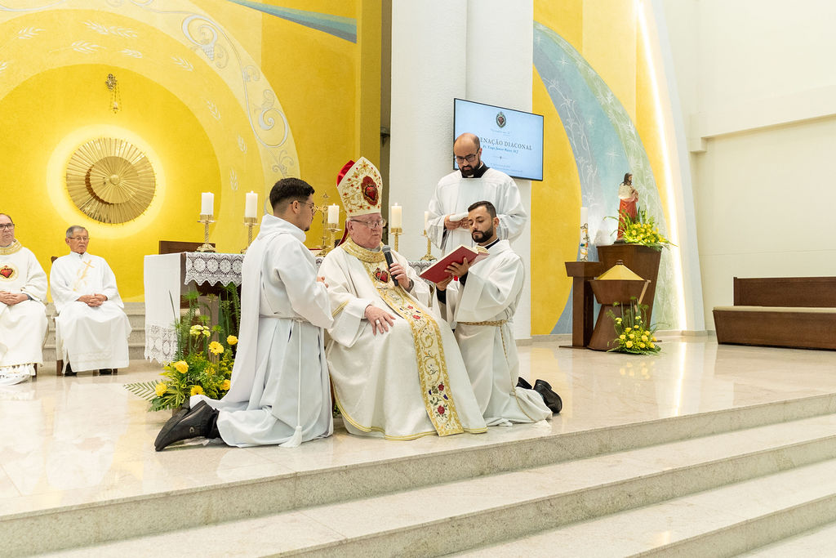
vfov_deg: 43.6
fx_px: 697
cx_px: 418
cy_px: 279
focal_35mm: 30
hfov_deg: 61.9
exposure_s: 1/200
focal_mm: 20
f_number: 3.2
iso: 2000
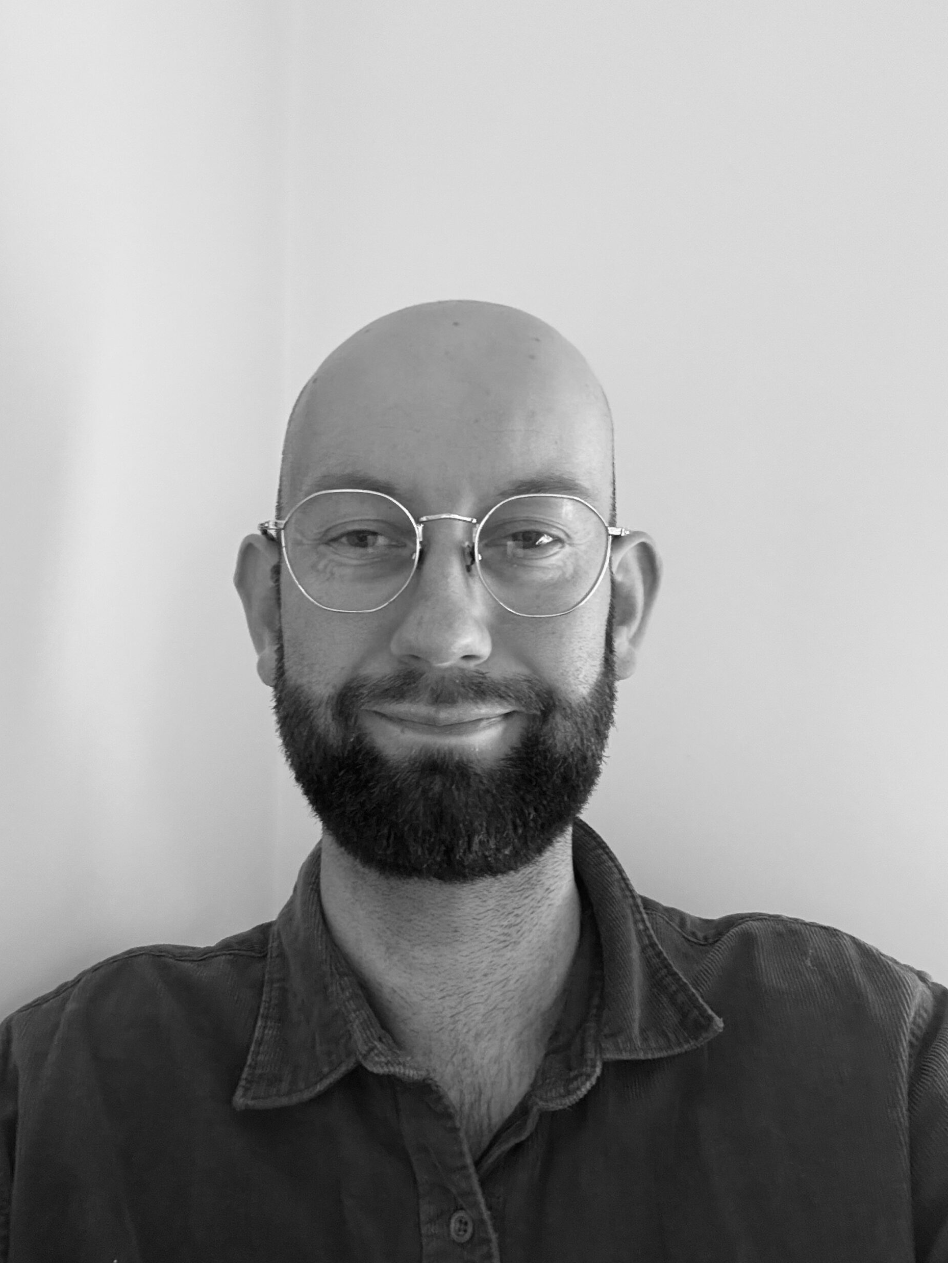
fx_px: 1132
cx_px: 470
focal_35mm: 31
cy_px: 633
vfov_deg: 58.3
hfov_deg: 45.4
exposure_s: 1/40
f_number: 1.9
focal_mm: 2.69
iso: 320
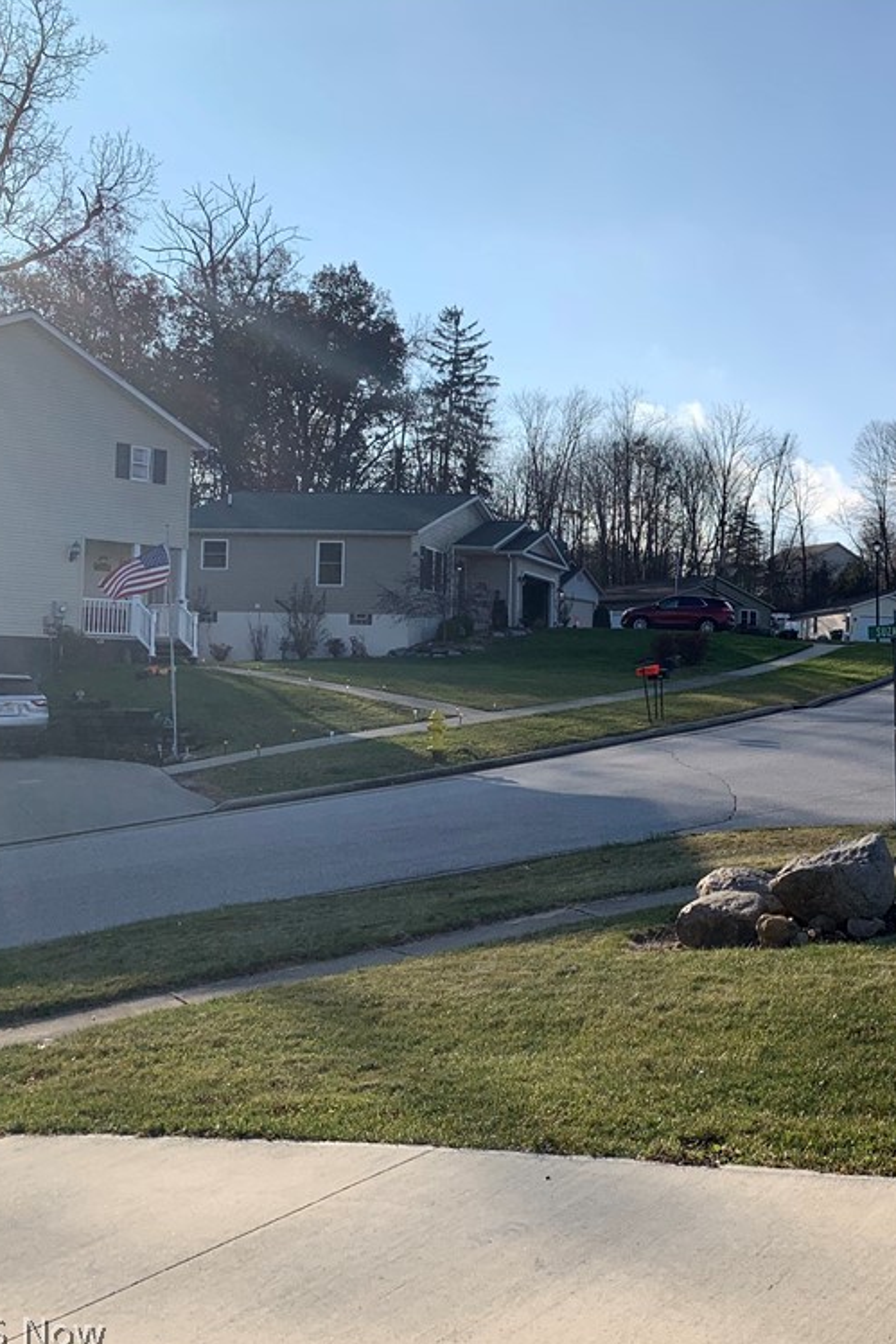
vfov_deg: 51.9
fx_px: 1381
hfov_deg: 33.7
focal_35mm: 37
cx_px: 837
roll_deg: +0.4
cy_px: 672
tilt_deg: +2.1
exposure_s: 1/2915
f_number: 1.8
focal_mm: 4.25
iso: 25
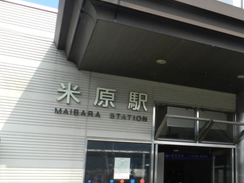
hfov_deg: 37.6
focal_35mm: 46
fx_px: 324
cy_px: 121
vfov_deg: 31.3
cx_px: 234
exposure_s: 1/1000
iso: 160
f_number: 3.4
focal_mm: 4
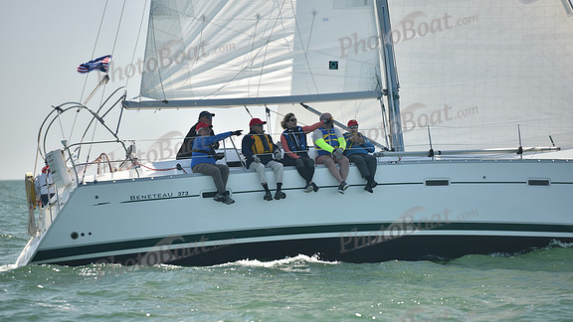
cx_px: 287
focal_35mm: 211
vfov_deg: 5.8
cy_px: 189
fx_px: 3206
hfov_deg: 10.2
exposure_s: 1/800
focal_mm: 200
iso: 250
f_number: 4
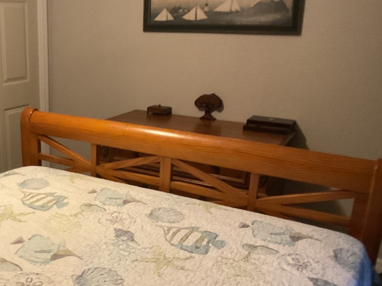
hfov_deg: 30.7
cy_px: 166
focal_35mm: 61
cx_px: 65
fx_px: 673
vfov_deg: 24.0
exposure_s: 1/40
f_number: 1.8
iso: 250
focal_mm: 3
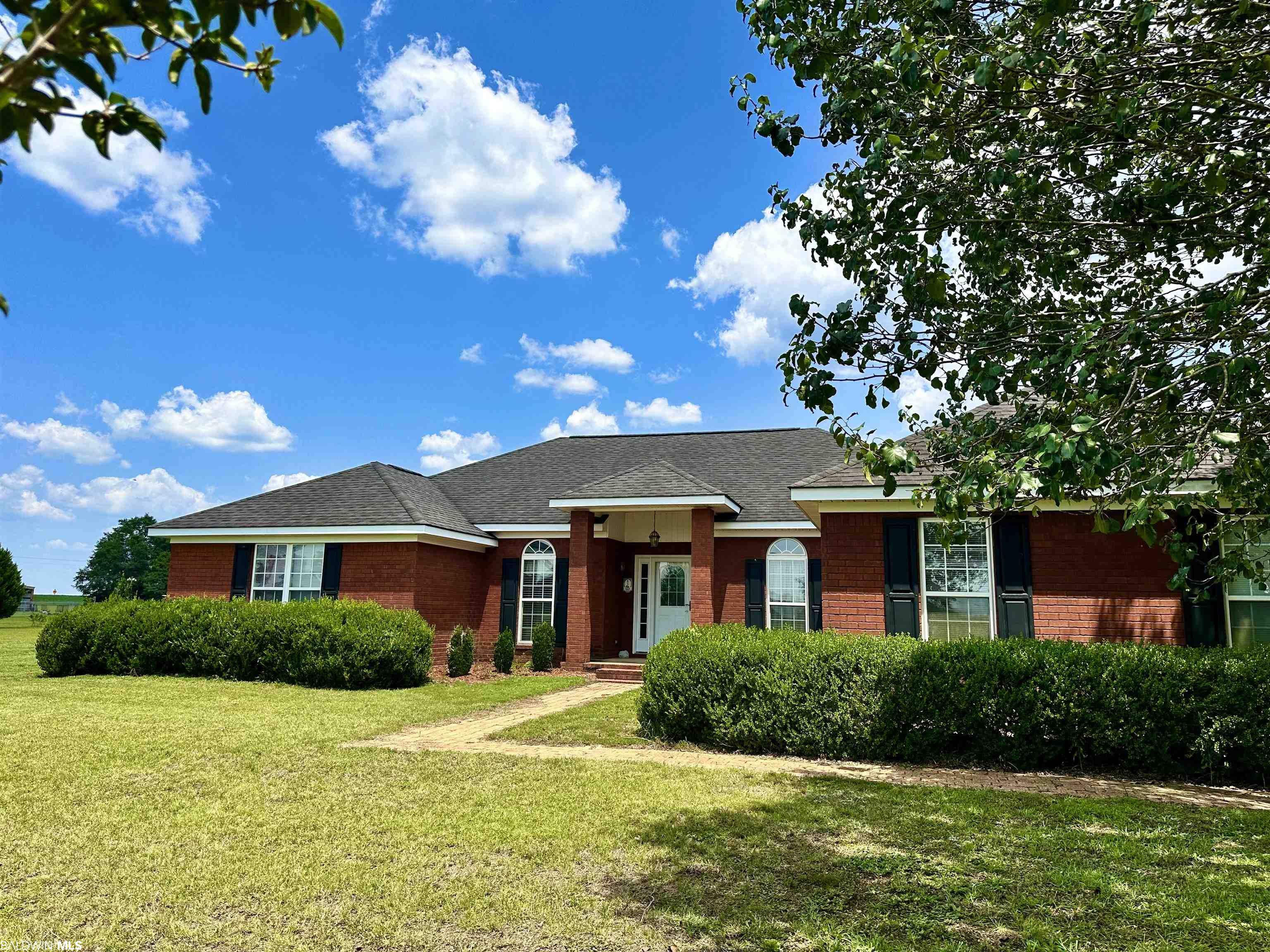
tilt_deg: +8.4
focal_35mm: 24
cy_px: 476
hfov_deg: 71.6
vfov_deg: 56.8
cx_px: 635
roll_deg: -1.2
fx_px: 881
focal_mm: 6.86
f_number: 1.78
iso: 80
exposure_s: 1/4348
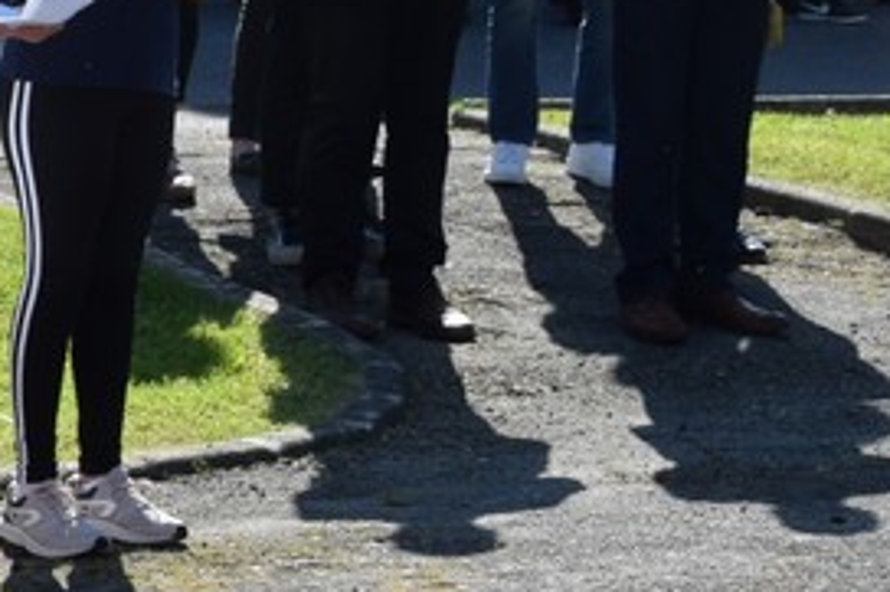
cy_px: 164
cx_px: -525
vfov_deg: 6.1
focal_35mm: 225
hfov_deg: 8.9
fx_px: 5559
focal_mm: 34
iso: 200
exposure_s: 1/320
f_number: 9
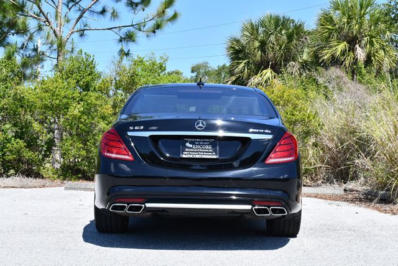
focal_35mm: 60
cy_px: 133
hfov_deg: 33.4
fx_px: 664
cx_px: 199
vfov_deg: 22.7
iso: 180
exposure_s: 1/250
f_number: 8
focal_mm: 30
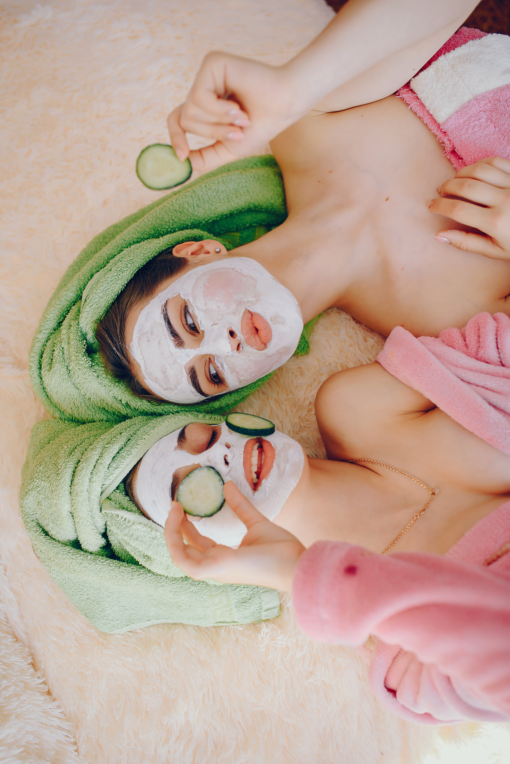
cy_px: 382
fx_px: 743
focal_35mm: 35
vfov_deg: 54.4
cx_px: 255
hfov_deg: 37.9
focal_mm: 35
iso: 320
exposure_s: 1/250
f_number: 2.5
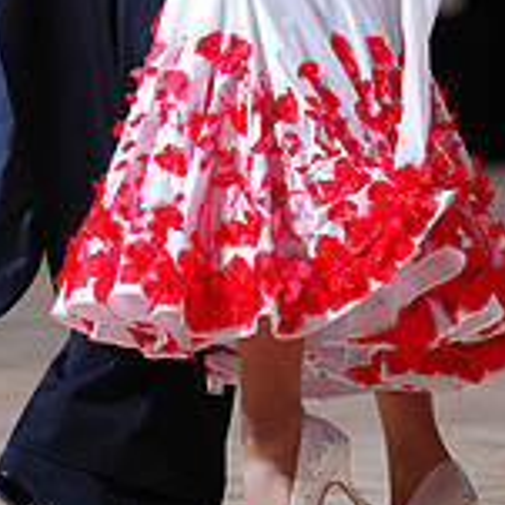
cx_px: 306
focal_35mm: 539
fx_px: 8896
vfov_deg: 3.2
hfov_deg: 3.3
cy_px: -191
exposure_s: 1/500
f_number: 2.8
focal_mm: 165
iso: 800
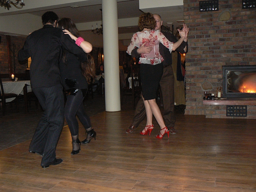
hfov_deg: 51.4
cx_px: 128
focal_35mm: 36
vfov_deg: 39.7
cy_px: 96
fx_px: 266
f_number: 2.8
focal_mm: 6
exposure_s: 1/30
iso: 200
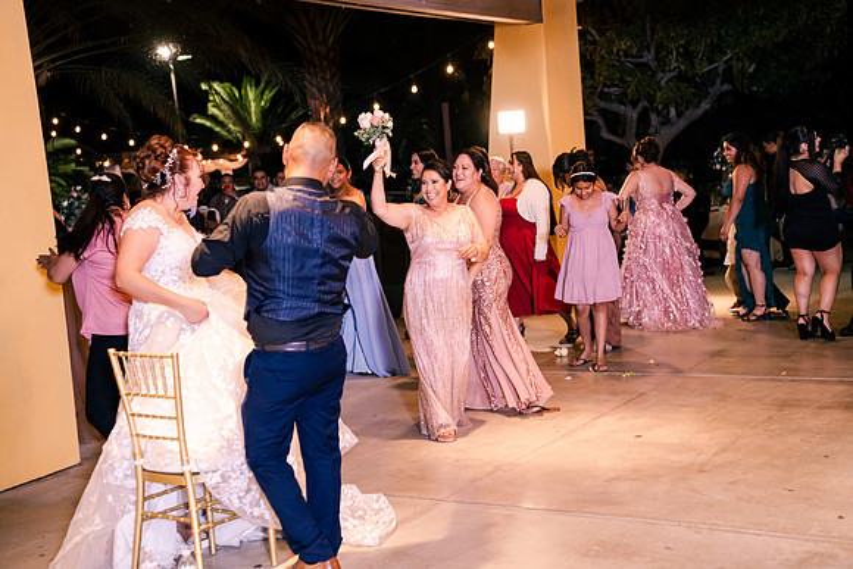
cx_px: 426
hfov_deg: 38.2
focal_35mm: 52
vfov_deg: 26.0
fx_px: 1232
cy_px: 284
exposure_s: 1/200
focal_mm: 52
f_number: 2.8
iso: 3200
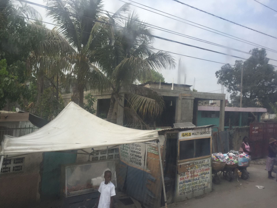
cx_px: 138
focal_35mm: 29
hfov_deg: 61.7
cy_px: 104
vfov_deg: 48.2
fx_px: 232
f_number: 2.2
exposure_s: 1/920
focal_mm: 4.15
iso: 32
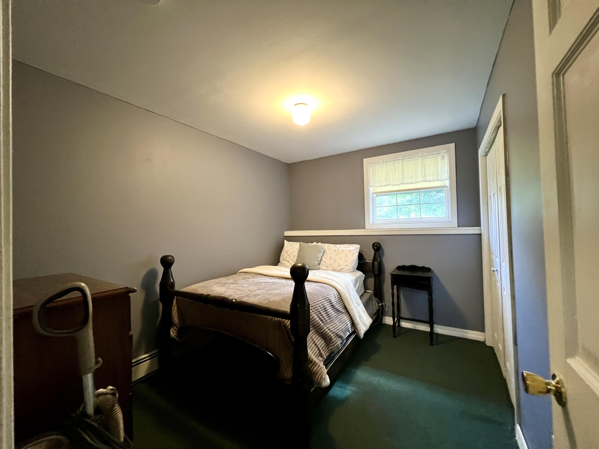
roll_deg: +1.3
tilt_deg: +1.4
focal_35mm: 13
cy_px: 224
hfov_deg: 106.2
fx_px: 225
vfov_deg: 89.9
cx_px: 300
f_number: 1.8
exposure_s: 1/60
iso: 500
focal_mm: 1.57
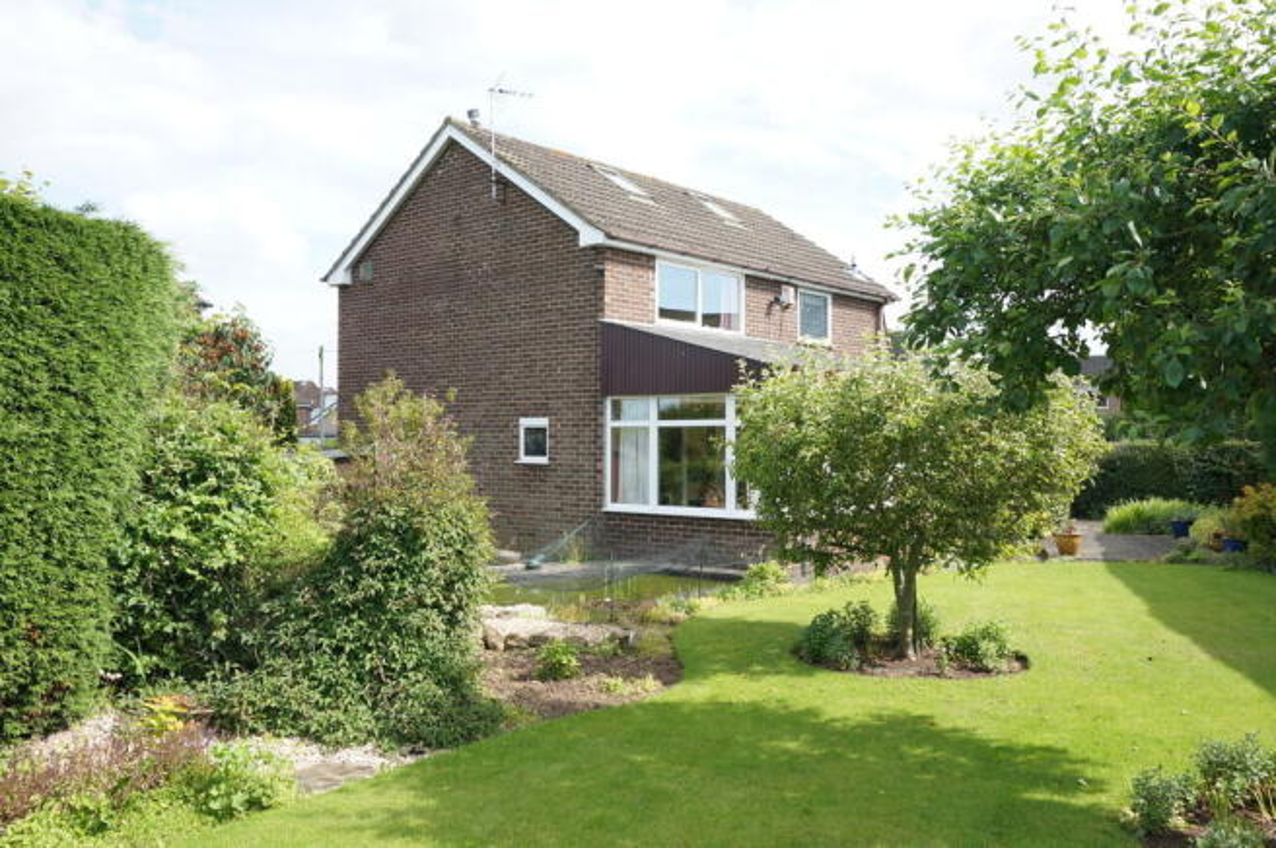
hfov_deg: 62.0
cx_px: 638
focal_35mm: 30
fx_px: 1062
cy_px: 424
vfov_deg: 43.5
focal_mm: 20
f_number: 7.1
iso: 100
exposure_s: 1/100
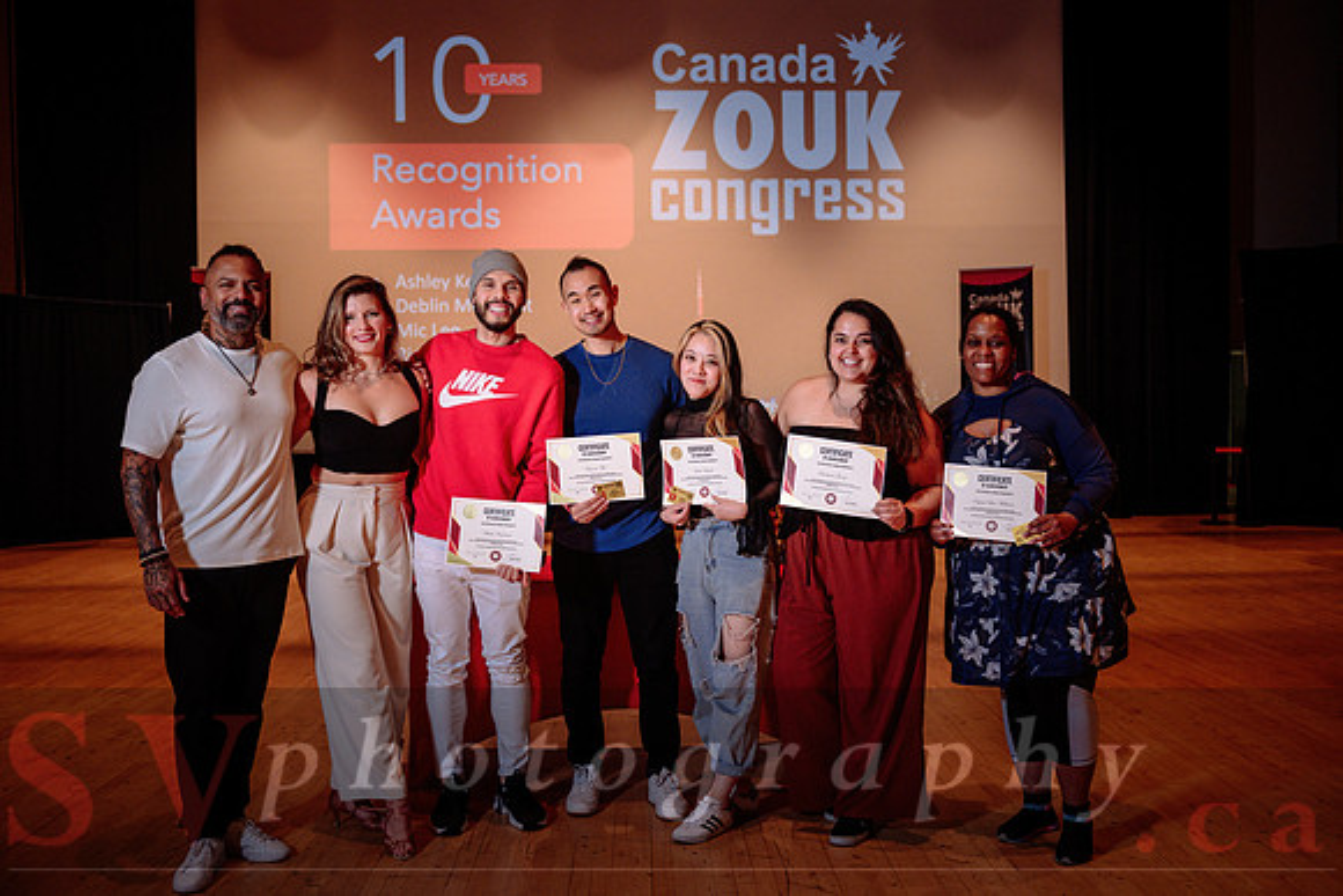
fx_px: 1319
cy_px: 437
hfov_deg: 54.0
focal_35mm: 35
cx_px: 704
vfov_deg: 37.5
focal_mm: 33.5
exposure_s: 1/160
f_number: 3.2
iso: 1000
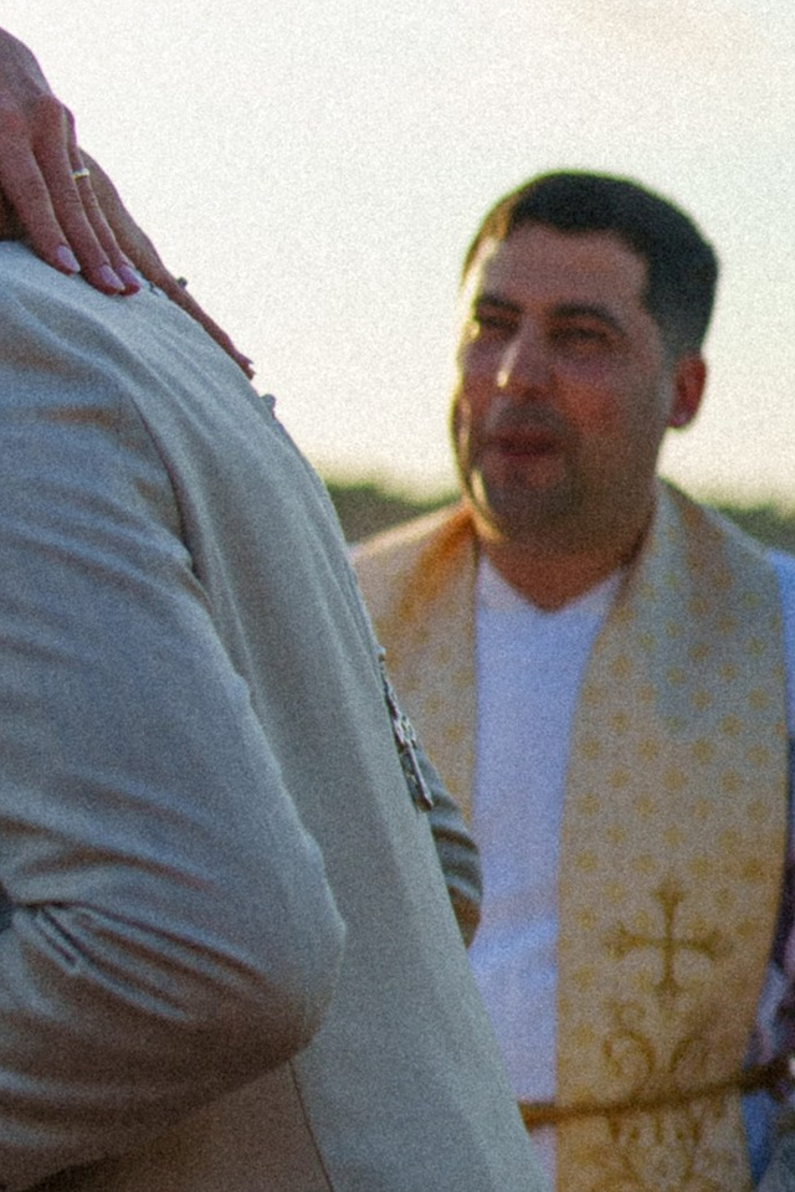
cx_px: -227
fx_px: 4637
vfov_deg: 14.7
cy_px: 569
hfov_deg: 9.6
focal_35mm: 140
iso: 125
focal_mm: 35
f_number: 1.4
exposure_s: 1/5000
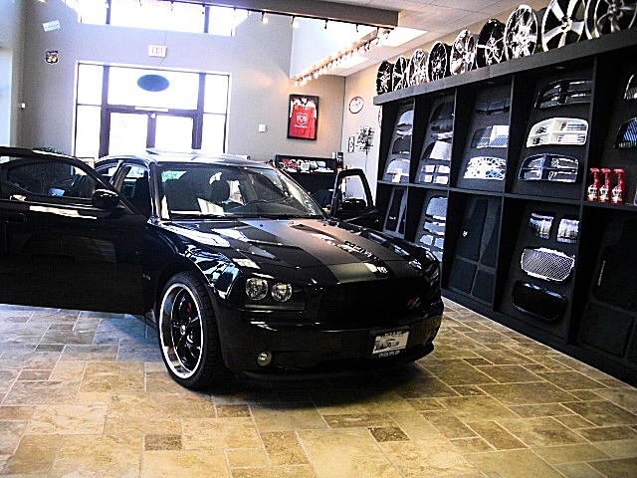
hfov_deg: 51.4
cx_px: 318
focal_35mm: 36
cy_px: 239
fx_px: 662
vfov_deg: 39.7
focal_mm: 6.3
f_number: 2.8
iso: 400
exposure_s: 1/80
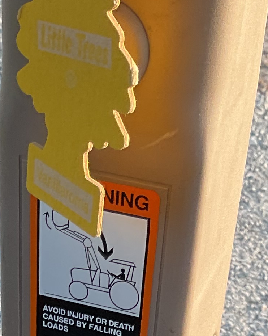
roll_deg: -2.0
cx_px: -12
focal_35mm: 123
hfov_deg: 12.4
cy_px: 661
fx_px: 1220
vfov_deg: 13.5
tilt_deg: -44.8
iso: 25
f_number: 1.8
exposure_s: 1/120
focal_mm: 3
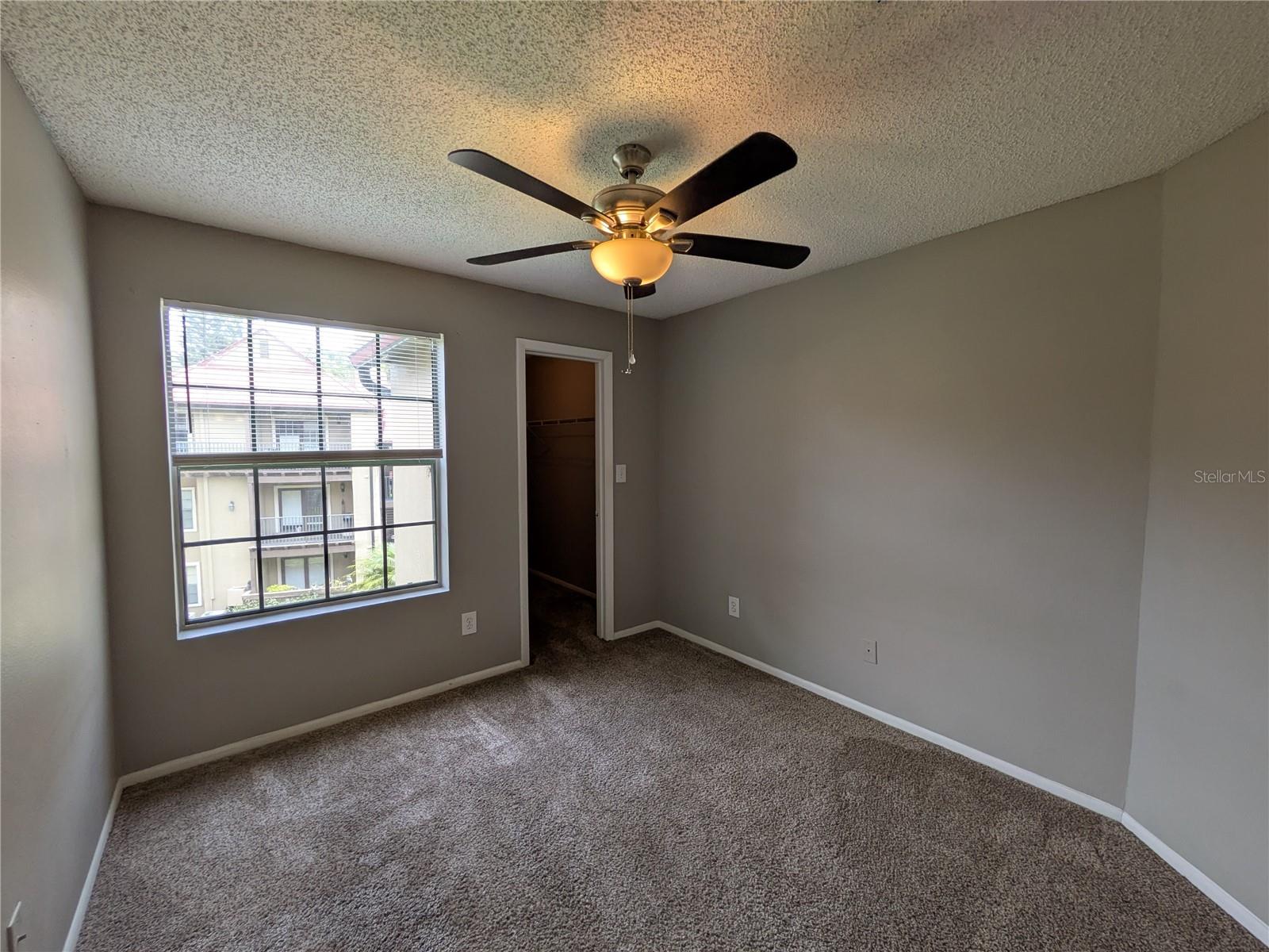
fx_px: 513
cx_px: 634
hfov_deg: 102.1
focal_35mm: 14
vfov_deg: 85.7
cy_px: 476
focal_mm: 1.83
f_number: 2.2
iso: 64
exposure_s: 1/184
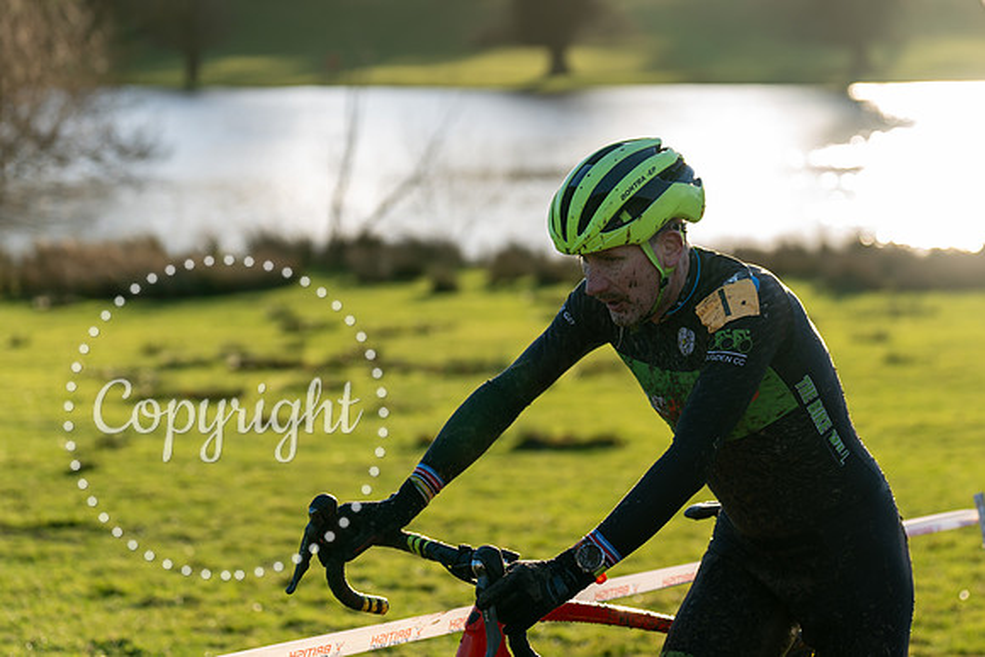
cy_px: 243
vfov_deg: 12.6
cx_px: 589
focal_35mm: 109
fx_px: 2984
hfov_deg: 18.7
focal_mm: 82
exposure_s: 1/1000
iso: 250
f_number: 2.8
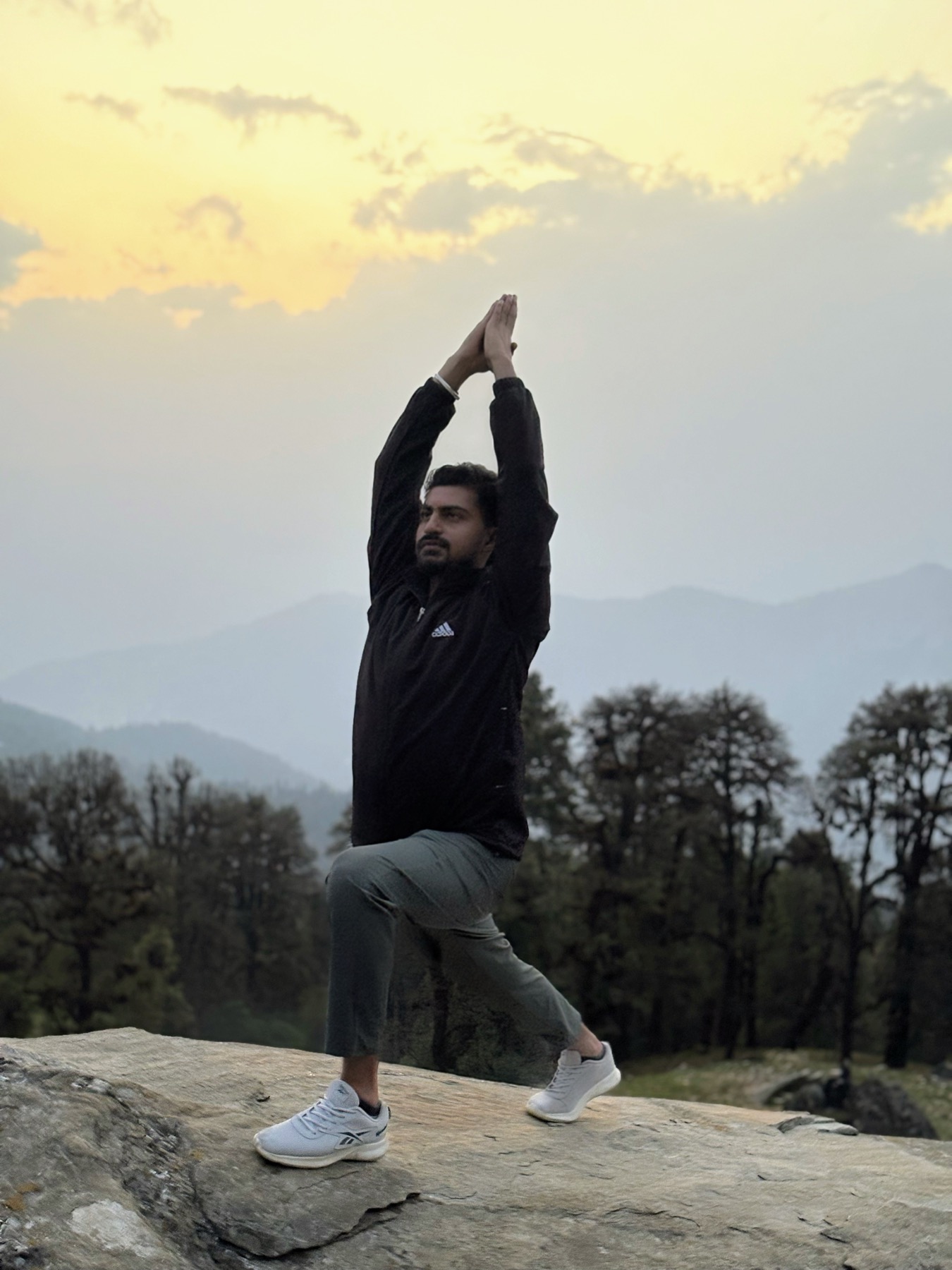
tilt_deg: -3.9
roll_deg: -1.2
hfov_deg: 28.0
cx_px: 476
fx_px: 1907
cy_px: 635
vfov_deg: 36.8
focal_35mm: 52
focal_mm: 5.96
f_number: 1.6
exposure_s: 1/40
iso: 200
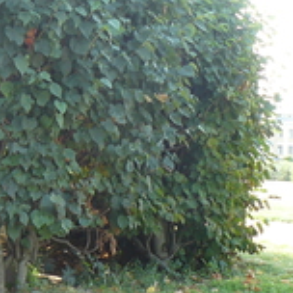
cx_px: -67
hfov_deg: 17.5
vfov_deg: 18.5
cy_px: 164
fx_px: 900
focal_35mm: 94
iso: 100
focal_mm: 6
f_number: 3.2
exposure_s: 1/100
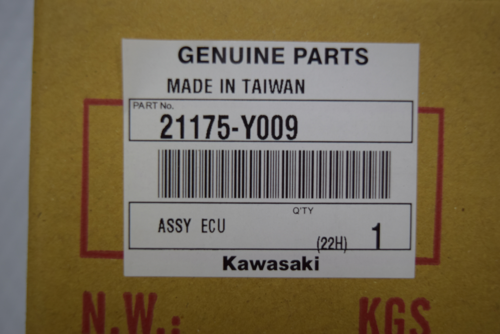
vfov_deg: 29.0
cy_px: 167
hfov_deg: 42.3
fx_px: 646
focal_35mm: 46
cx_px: 250
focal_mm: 31
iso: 400
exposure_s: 1/100
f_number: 4.2
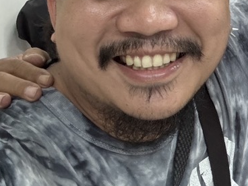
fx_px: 573
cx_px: 295
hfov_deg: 22.5
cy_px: 34
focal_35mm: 80
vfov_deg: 18.2
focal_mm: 2.69
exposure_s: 1/50
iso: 320
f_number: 1.9
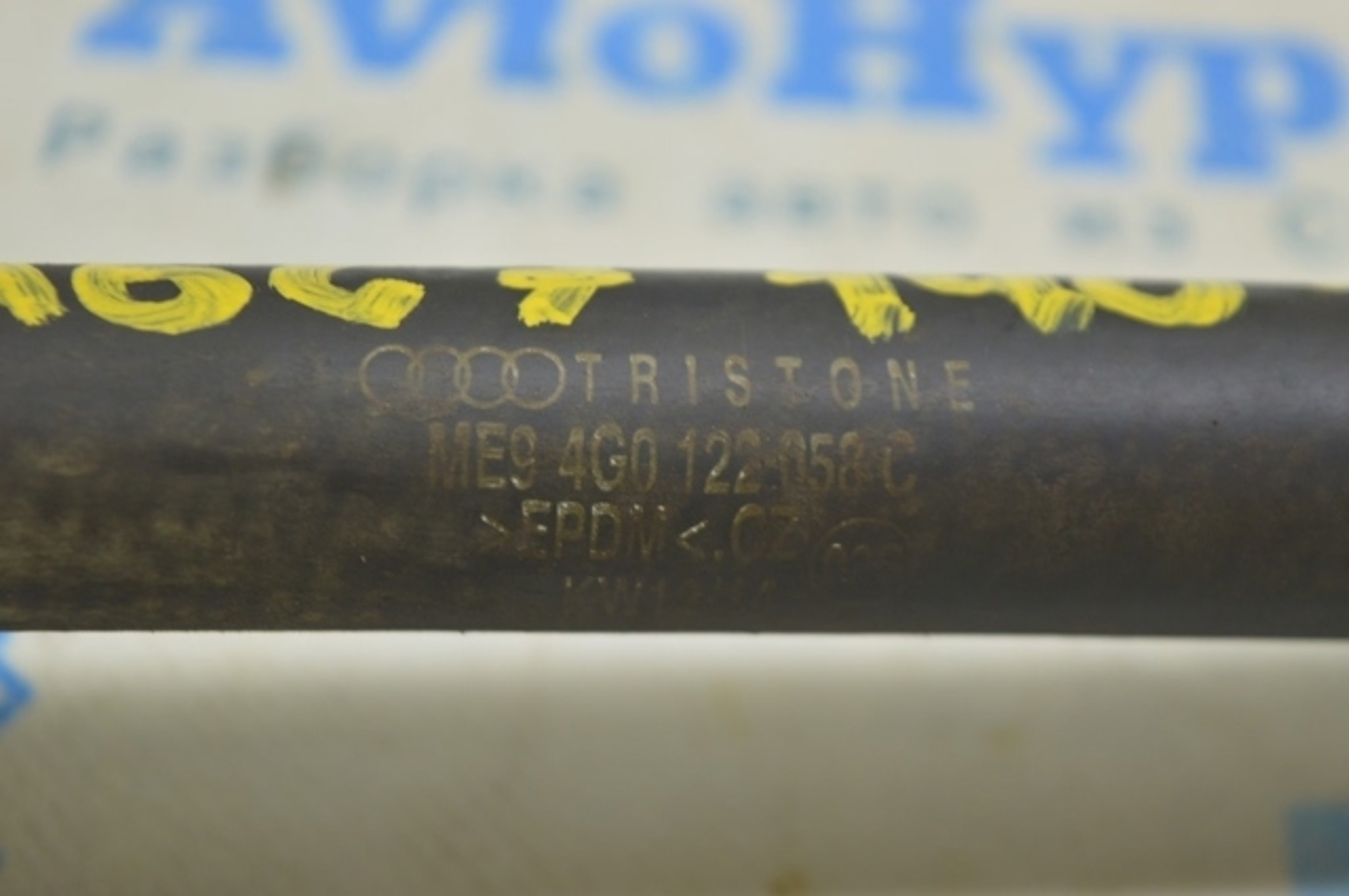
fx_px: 2919
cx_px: 674
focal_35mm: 78
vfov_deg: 17.4
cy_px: 448
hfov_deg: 26.0
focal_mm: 52
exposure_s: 1/20
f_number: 5.6
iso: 400
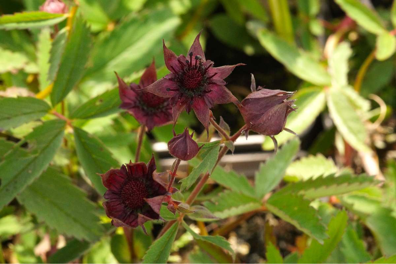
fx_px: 1650
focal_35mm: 150
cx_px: 198
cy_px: 132
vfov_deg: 9.1
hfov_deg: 13.7
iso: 1250
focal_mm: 100
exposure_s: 1/160
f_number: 14
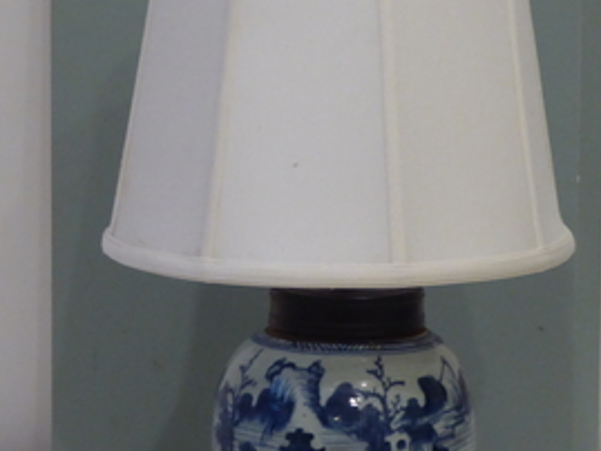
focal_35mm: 154
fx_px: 2675
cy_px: 348
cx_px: 335
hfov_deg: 12.8
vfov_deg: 9.6
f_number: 4.4
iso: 400
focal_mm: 11.7
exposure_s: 1/25
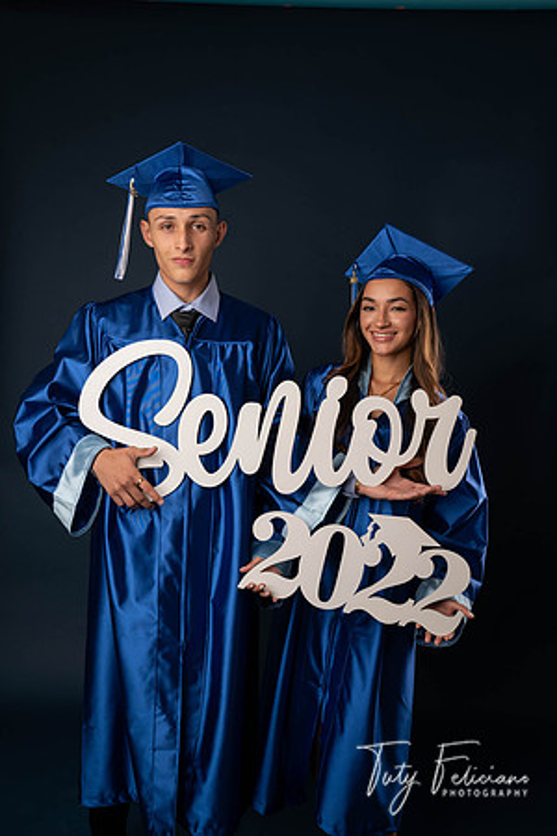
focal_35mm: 40
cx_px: 278
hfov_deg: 33.4
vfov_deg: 48.5
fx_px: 928
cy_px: 418
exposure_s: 1/125
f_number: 5.6
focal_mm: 40
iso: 200
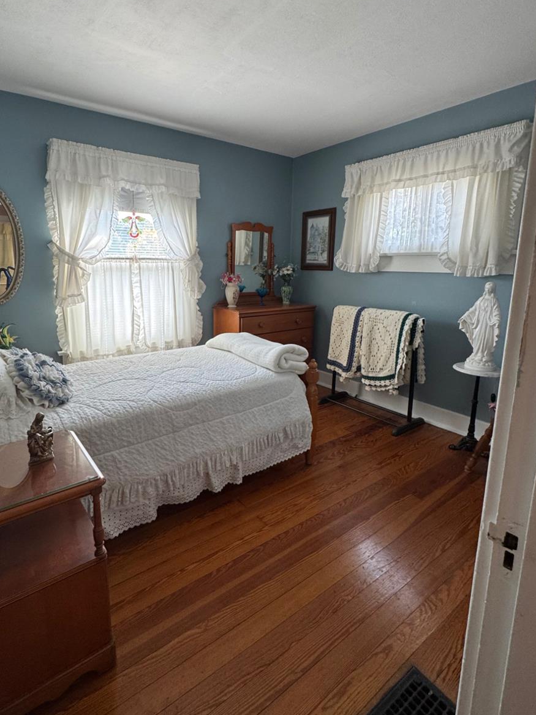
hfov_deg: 71.2
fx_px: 372
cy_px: 323
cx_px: 227
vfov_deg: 87.5
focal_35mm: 18
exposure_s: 1/120
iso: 160
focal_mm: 2.22
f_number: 2.2
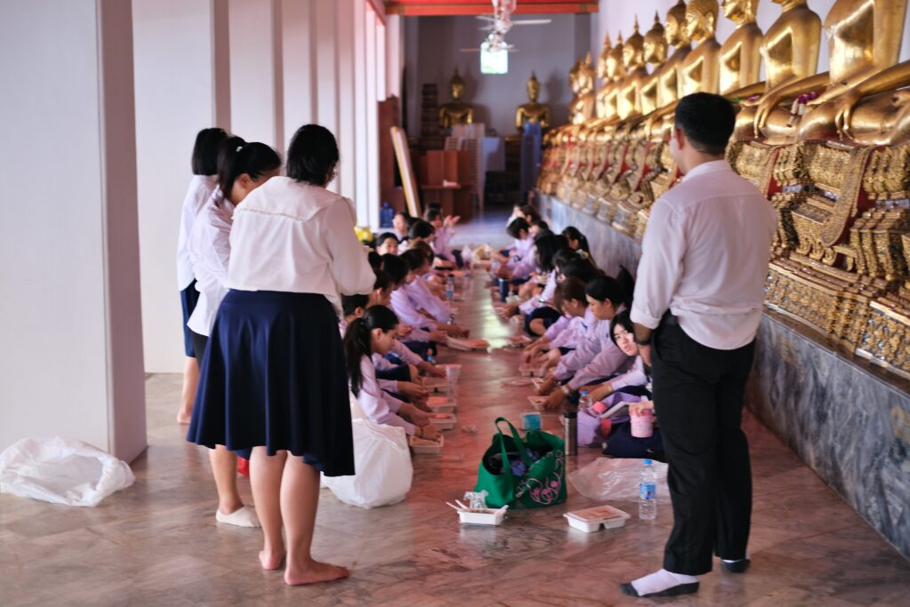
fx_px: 1340
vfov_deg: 25.5
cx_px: 455
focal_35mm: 53
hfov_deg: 37.5
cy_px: 304
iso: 320
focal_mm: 35
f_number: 1.8
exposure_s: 1/140
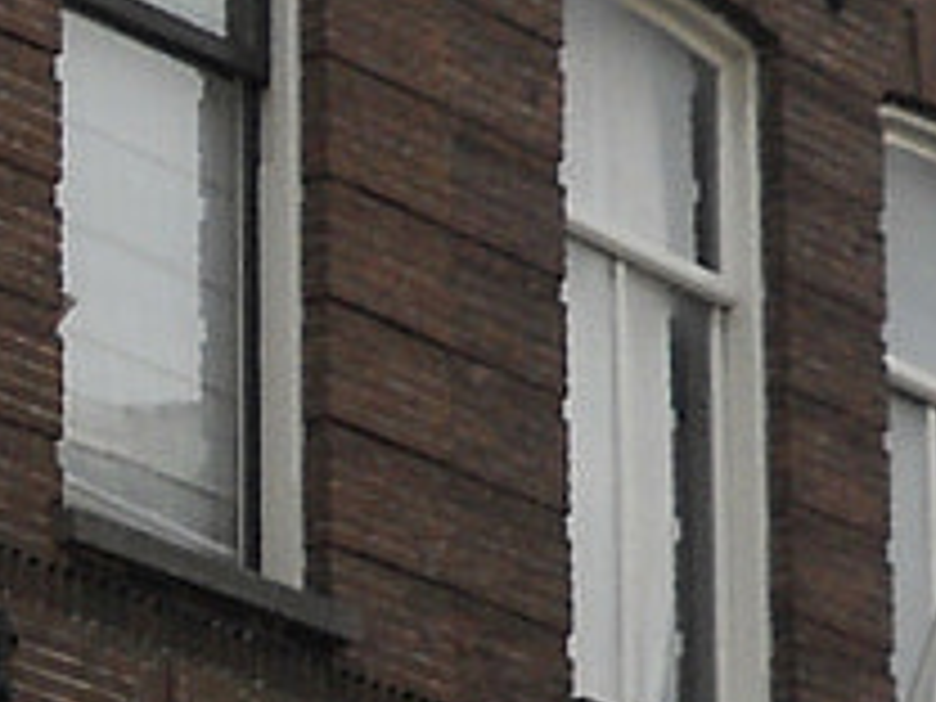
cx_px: 1206
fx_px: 9545
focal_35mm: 353
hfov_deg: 5.6
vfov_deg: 4.2
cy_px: 729
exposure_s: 1/400
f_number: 4.3
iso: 80
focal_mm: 8.2
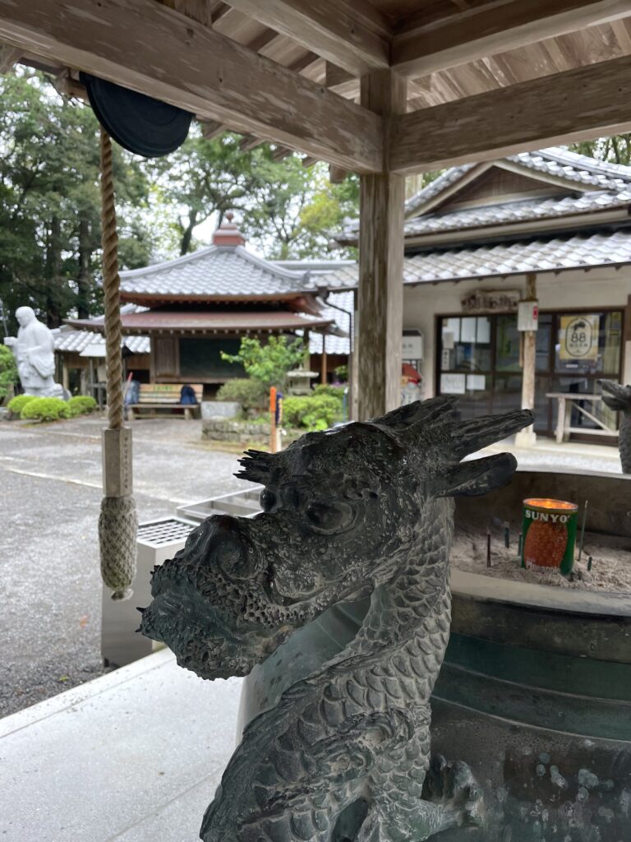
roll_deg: -0.5
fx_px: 632
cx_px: 316
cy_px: 421
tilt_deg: -5.8
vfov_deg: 67.3
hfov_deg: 53.1
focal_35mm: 26
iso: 40
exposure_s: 1/121
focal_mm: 4.2
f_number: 1.6
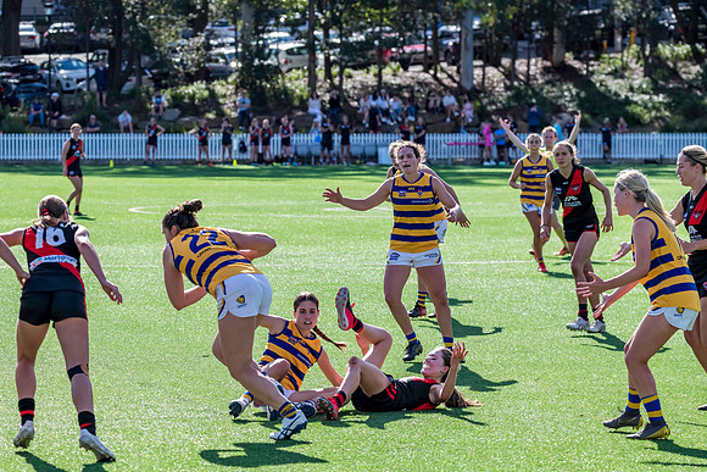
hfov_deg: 11.3
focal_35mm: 182
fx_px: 3566
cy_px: 239
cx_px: 338
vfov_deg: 7.6
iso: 800
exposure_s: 1/1600
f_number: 7.1
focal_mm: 170
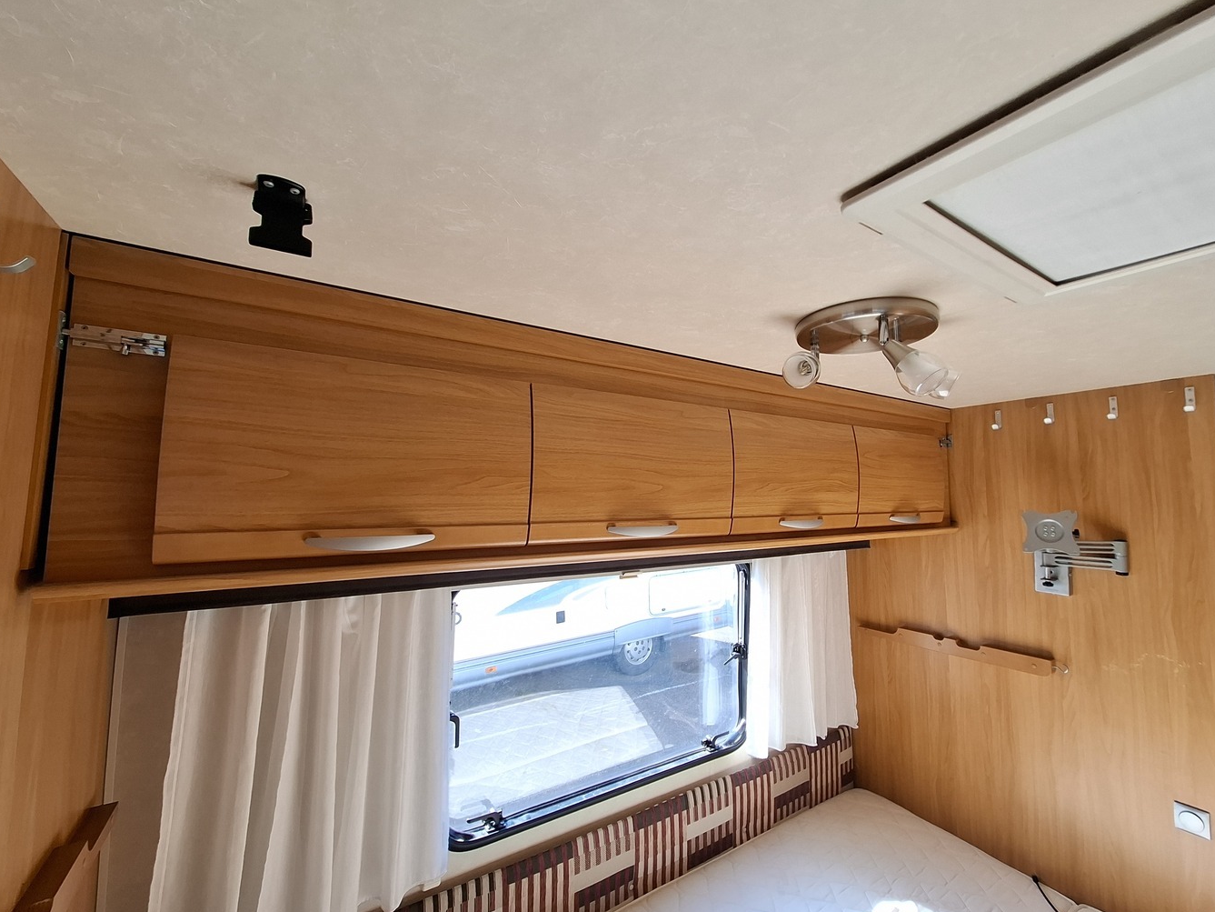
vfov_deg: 85.7
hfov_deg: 101.9
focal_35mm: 14
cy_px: 452
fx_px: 491
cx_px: 644
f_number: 2.2
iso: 40
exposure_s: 1/123
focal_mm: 1.74
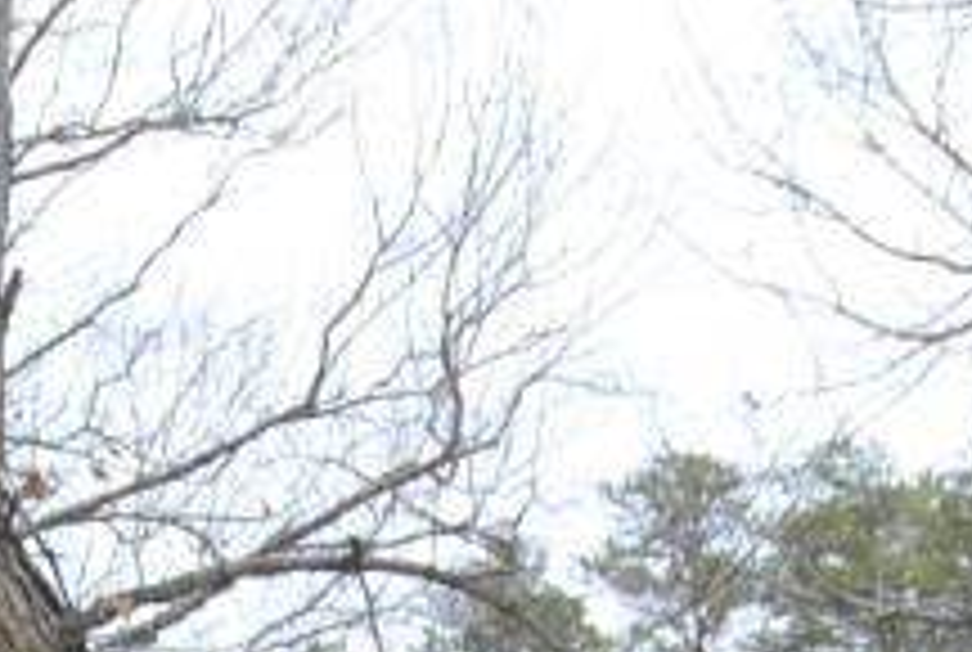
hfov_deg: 19.2
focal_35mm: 104
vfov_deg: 11.0
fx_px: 2814
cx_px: 54
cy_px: 1605
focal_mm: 10
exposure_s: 1/125
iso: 200
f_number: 5.6
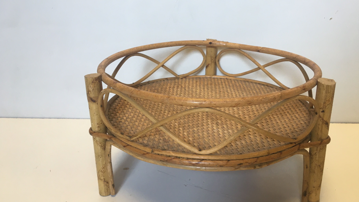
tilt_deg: -19.2
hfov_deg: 56.6
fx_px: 333
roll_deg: -0.2
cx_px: 192
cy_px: 108
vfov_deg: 33.7
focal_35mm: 35
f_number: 2.2
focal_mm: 4.15
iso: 64
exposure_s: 1/33
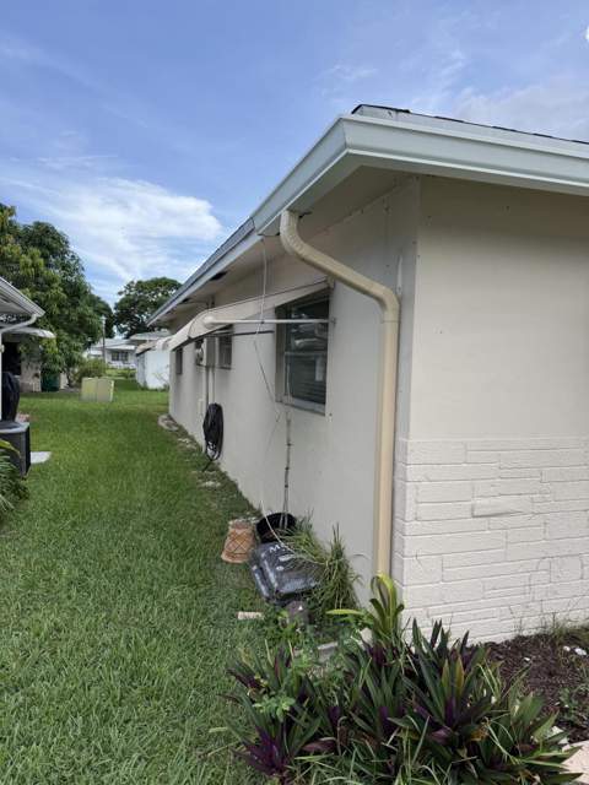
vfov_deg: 71.6
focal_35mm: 24
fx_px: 544
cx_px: 294
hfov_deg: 56.8
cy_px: 392
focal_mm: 6.76
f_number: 1.78
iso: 80
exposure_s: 1/2525
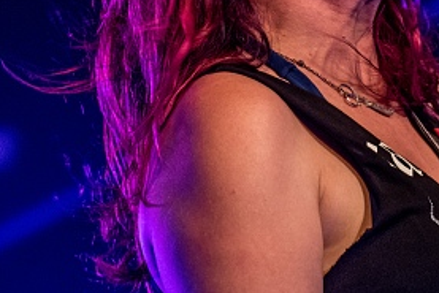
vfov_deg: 2.6
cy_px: 15
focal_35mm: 520
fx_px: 6344
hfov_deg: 4.0
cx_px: 455
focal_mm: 200
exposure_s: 1/100
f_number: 3.5
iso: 2500
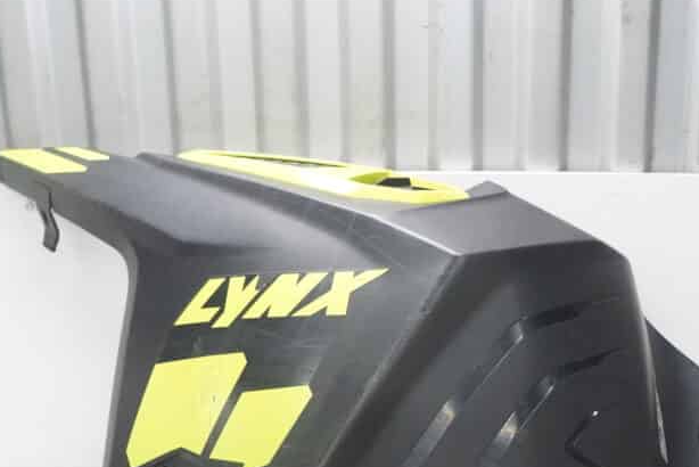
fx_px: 874
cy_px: 381
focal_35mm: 45
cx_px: 410
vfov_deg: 29.2
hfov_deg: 43.4
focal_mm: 18
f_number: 4.5
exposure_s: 1/60
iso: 640
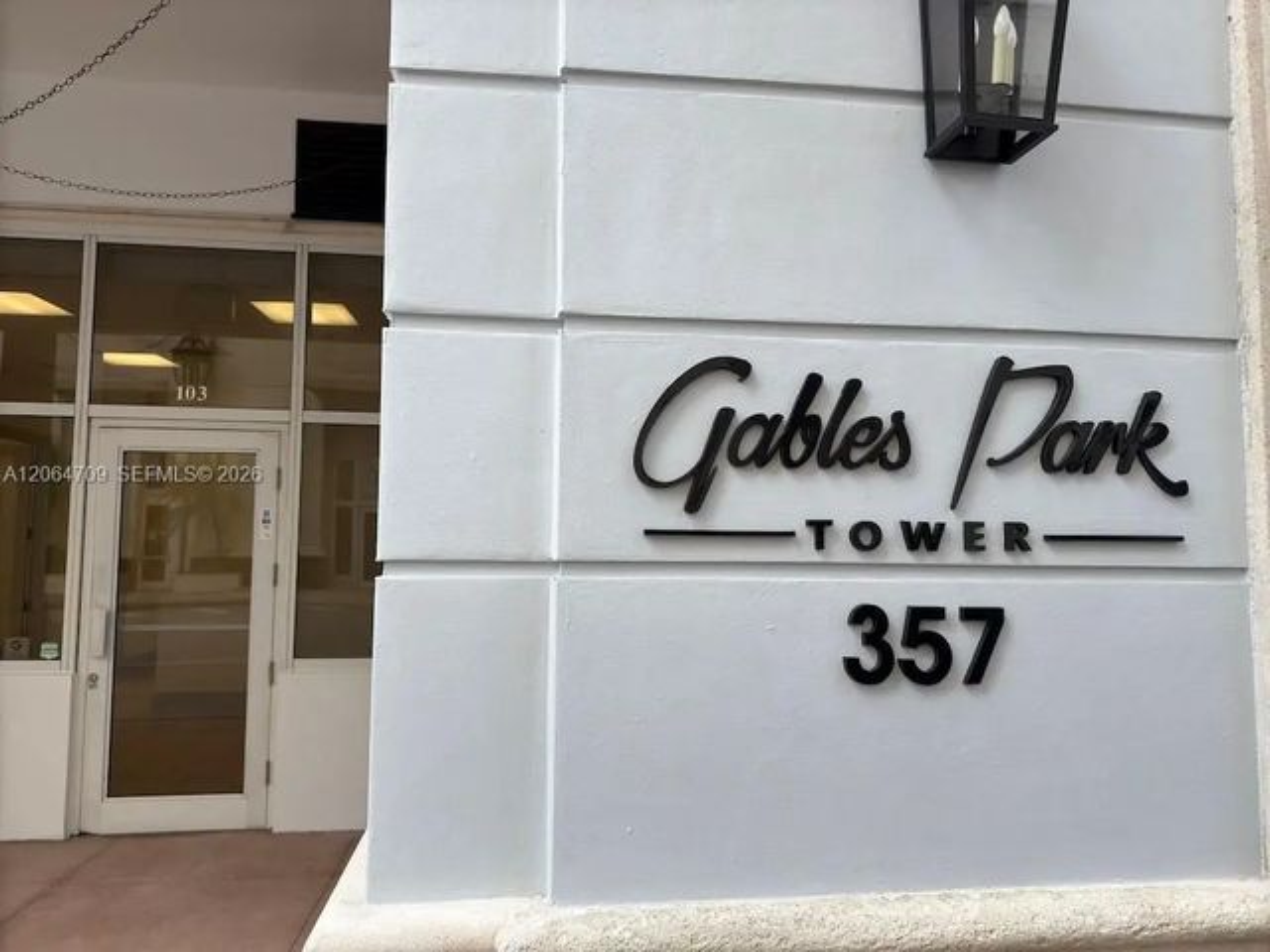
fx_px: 881
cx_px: 635
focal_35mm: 24
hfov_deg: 71.6
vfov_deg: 56.8
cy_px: 476
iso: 64
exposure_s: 1/724
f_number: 1.78
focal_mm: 6.76
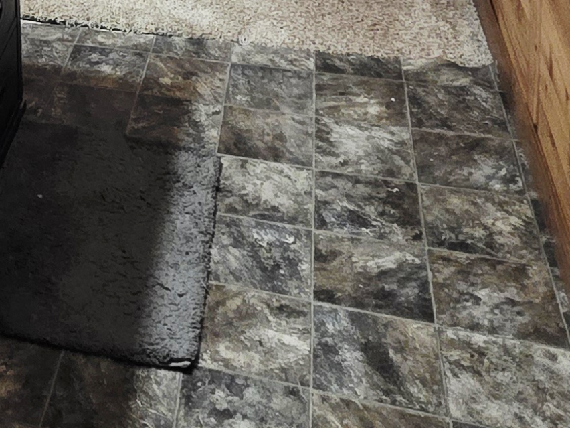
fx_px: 1004
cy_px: -324
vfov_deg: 18.9
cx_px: -101
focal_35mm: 61
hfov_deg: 28.0
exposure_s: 1/60.2
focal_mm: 2.2
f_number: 1.9
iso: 800
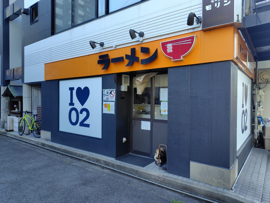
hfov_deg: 73.9
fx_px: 179
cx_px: 135
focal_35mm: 23
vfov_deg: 58.9
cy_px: 102
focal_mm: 5.6
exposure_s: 1/120
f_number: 1.9
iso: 79
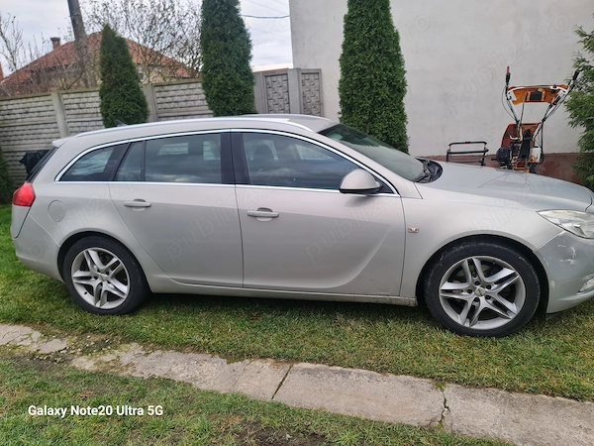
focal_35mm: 25
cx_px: 297
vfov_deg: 54.9
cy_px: 223
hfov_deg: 69.4
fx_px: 429
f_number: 1.8
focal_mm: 7
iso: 64
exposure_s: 1/100
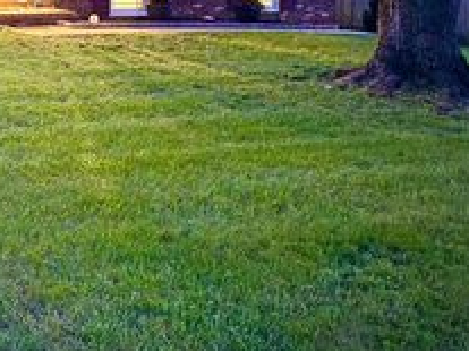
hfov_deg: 29.6
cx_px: -61
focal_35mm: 58
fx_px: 785
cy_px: -51
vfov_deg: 23.4
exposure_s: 1/9
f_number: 1.78
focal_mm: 6.76
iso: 1600
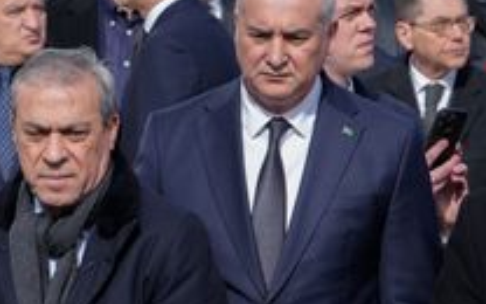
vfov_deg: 3.5
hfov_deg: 5.5
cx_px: 129
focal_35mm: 380
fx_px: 5033
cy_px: 339
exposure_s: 1/1600
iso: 400
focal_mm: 111
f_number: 6.3
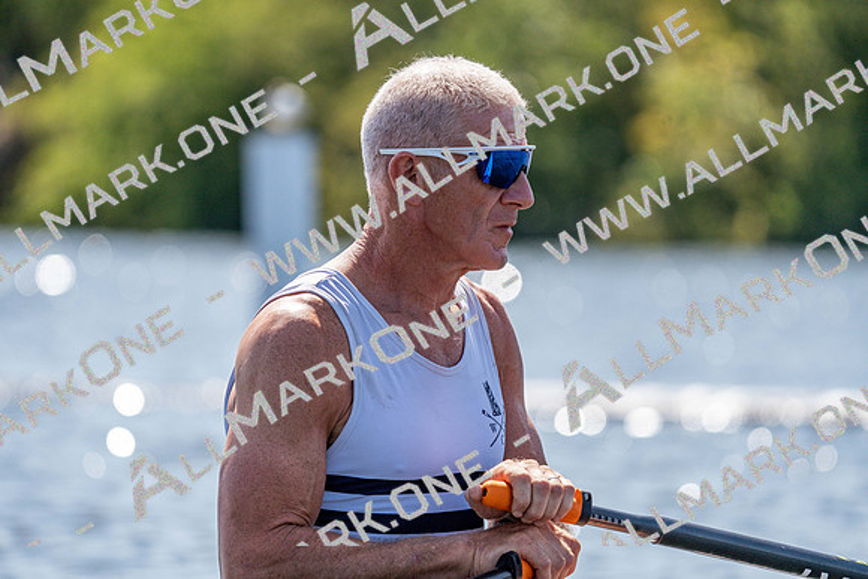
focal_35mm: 371
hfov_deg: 5.6
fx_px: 8947
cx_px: 434
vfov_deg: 3.7
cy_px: 290
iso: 320
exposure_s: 1/2000
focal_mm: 371
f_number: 6.3
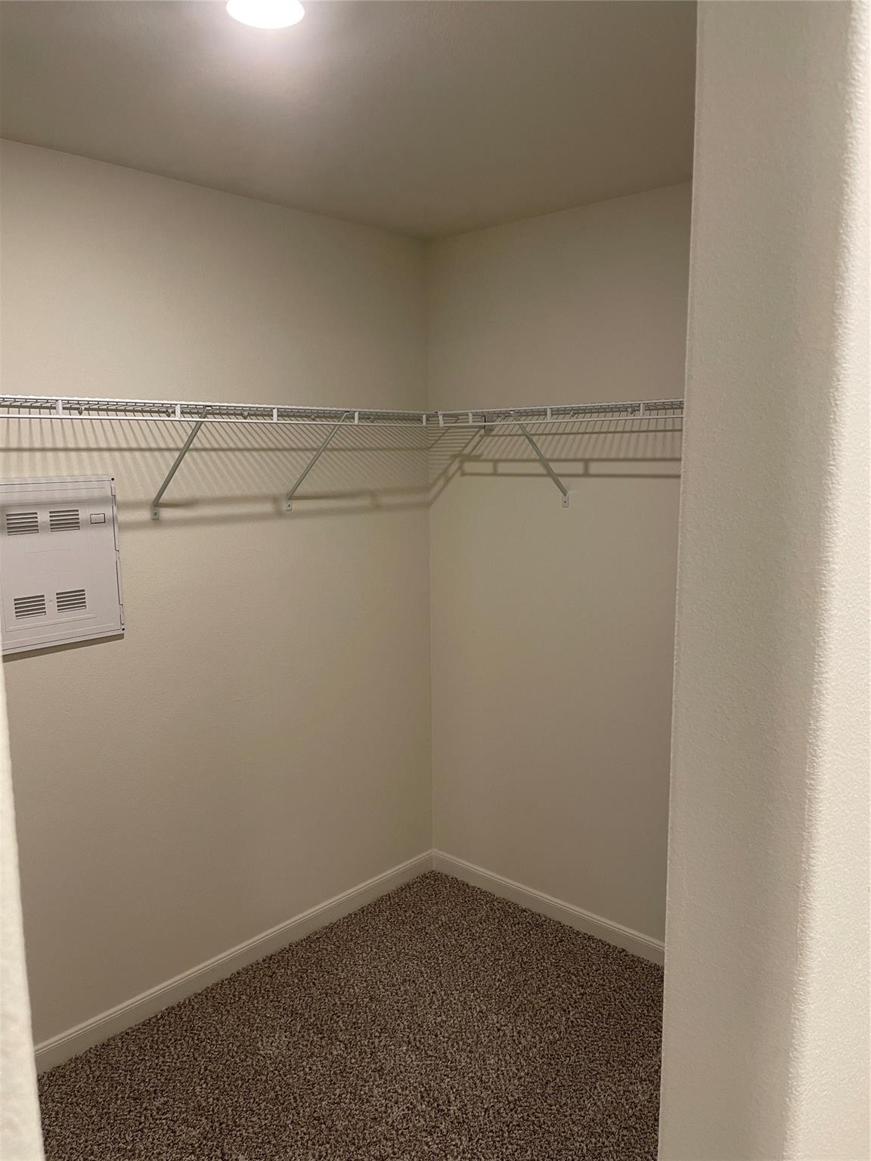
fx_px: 872
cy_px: 580
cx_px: 436
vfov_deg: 67.3
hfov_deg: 53.1
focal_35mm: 26
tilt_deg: -8.8
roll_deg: +0.9
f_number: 1.6
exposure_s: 1/60
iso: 100
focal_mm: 4.2
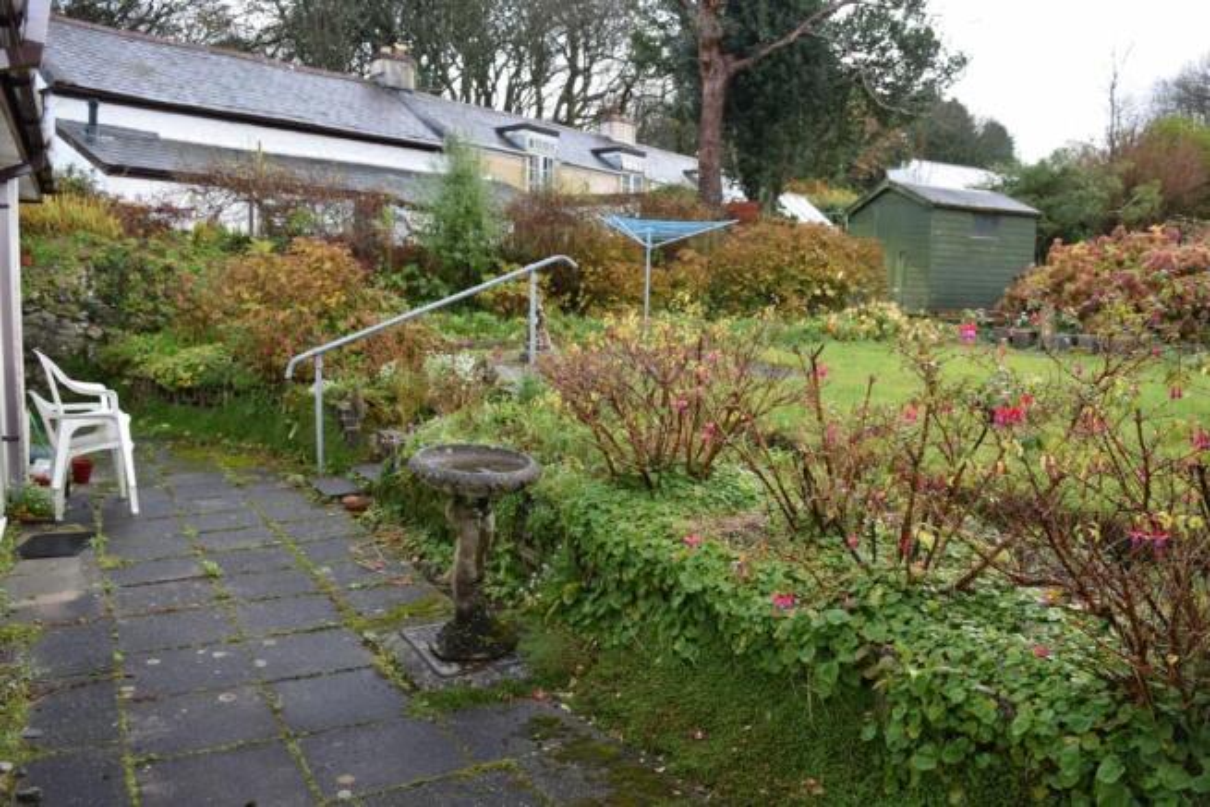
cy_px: 404
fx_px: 908
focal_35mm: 27
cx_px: 605
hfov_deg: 67.4
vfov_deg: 48.0
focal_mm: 18
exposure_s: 1/125
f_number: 5.6
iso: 220
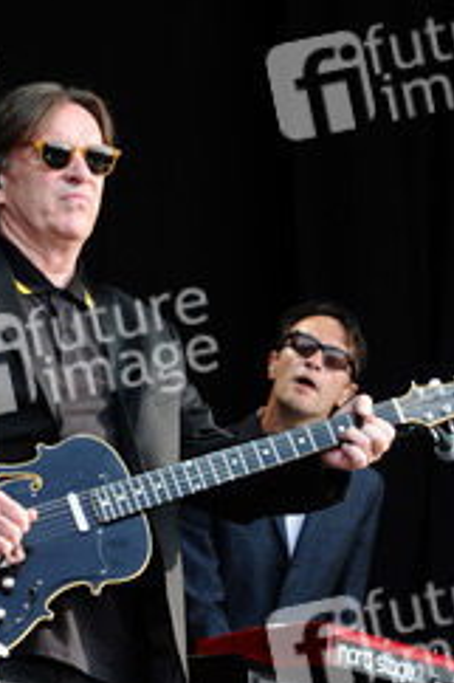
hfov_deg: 5.5
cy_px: 497
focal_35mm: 248
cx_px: 157
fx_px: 4698
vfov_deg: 8.3
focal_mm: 100
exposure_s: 1/400
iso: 320
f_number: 5
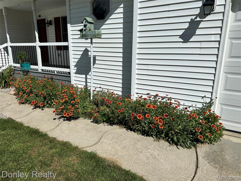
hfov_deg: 71.6
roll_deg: -0.7
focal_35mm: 24
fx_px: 167
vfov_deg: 56.8
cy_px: 90
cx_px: 120
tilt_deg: -13.4
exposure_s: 1/13699
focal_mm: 6.86
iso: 80
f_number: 1.78
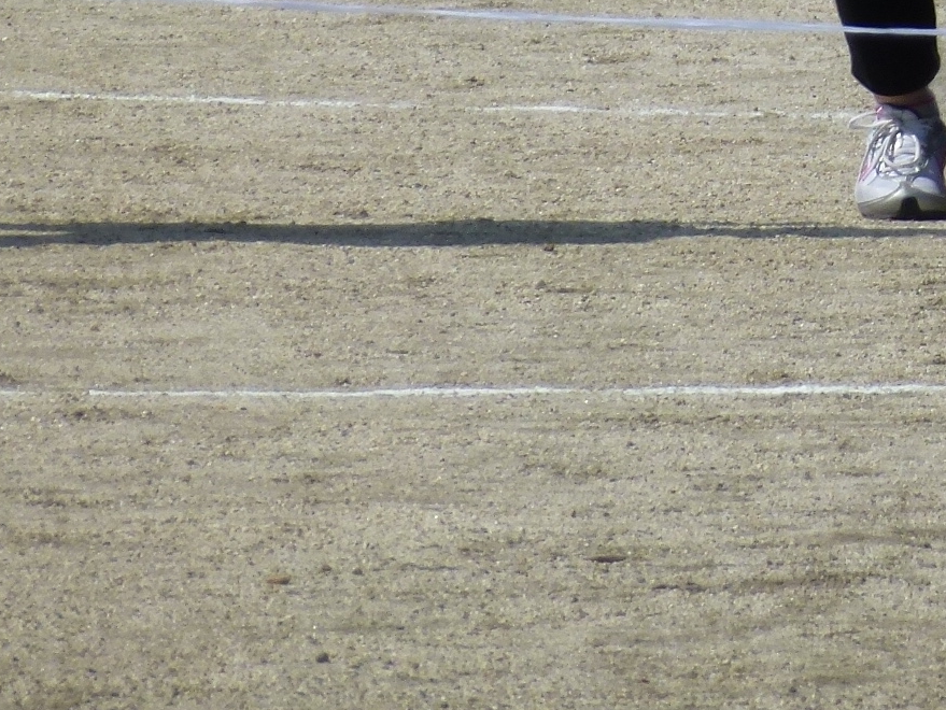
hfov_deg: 2.2
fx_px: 24196
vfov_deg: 1.7
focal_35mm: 885
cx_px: 1138
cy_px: -187
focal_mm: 54.5
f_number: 5.7
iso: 100
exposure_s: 1/1000
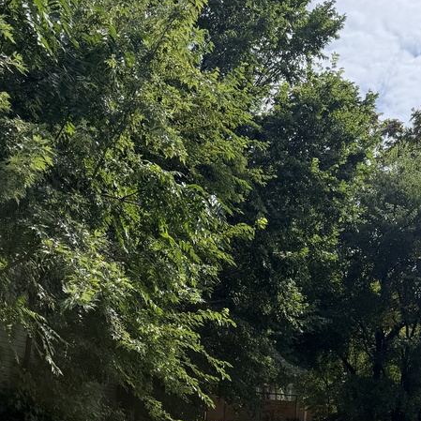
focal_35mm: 51
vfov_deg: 30.9
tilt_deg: -1.9
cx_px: 260
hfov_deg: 33.3
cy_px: 424
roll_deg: -4.2
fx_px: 702
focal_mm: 6.76
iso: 80
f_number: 1.78
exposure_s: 1/3021
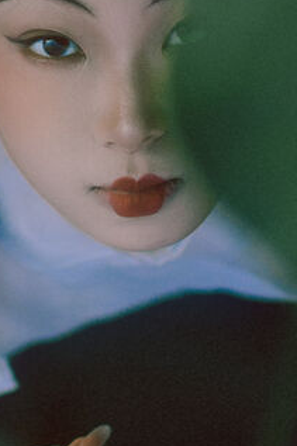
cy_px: -295
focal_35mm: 483
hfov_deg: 2.8
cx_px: 83
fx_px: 5983
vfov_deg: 4.2
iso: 320
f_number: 1.8
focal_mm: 85
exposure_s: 1/320
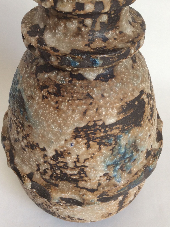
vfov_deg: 45.6
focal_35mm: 41
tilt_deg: -41.9
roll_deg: -3.3
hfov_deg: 35.0
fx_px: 269
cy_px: 93
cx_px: 92
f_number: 2.4
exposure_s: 1/25
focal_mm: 3.3
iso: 40
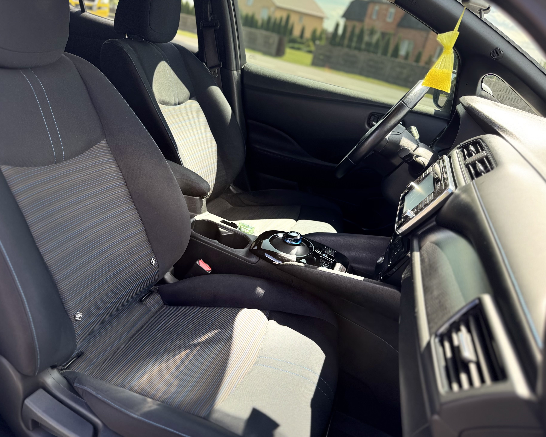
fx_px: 420
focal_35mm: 26
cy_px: 226
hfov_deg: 65.9
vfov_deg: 54.9
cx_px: 244
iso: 80
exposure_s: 1/308
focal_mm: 6.76
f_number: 1.78
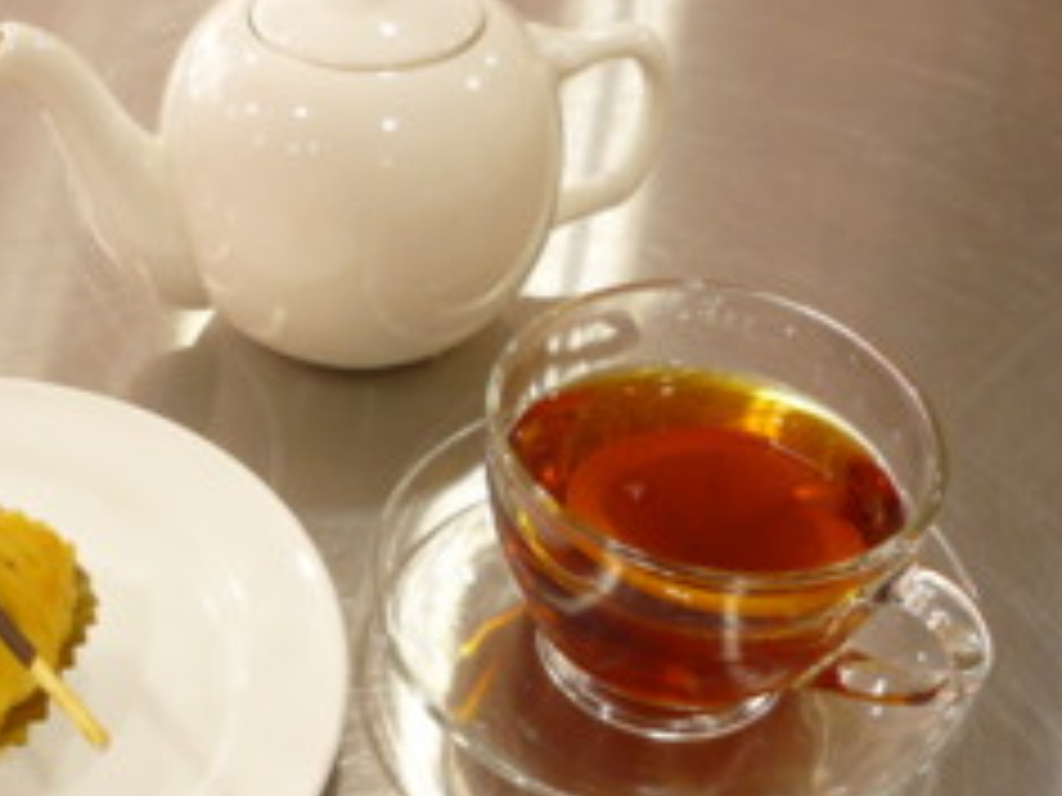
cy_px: 517
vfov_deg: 26.0
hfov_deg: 33.9
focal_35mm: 56
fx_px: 1718
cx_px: 306
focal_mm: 5.5
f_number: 2.8
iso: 100
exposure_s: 1/40
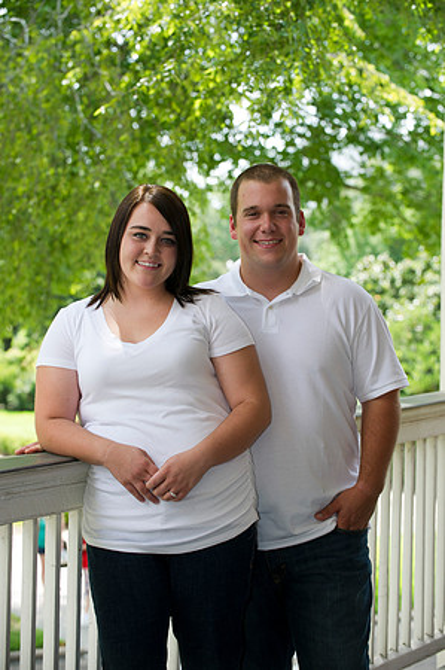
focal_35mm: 98
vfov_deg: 20.8
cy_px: 335
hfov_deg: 13.9
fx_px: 1821
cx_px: 222
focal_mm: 98
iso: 200
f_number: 4.5
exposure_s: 1/125
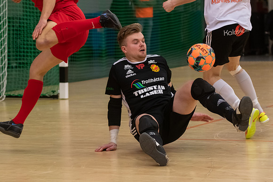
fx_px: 1142
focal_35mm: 150
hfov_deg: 13.6
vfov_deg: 9.1
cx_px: 135
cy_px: 127
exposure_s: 1/800
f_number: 3.2
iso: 800
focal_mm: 70
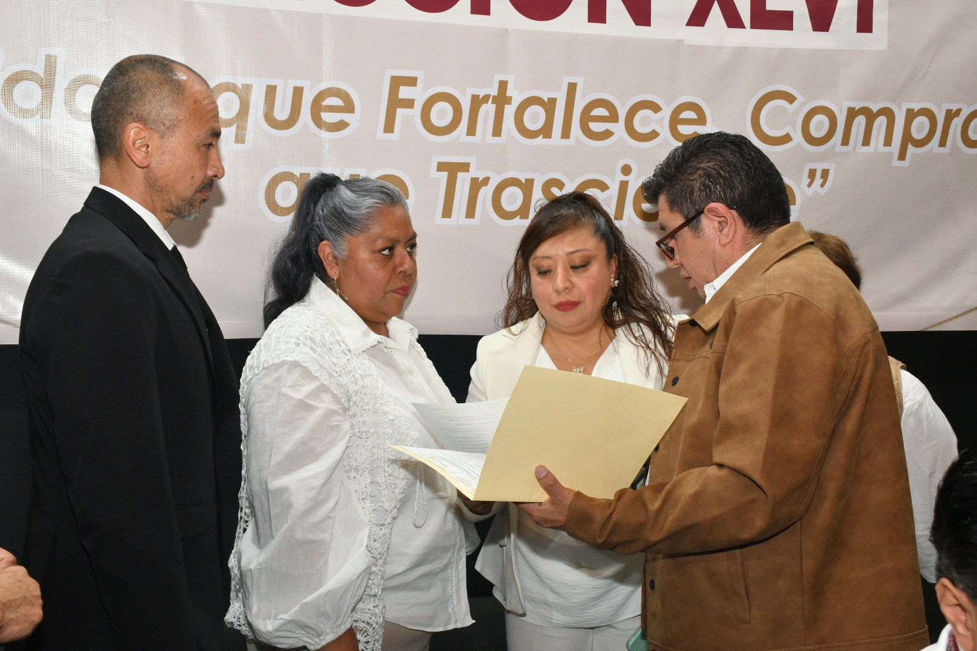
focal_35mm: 48
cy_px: 326
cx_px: 488
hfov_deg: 41.1
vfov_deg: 28.1
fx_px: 1303
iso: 1000
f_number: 10
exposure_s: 1/40
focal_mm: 32
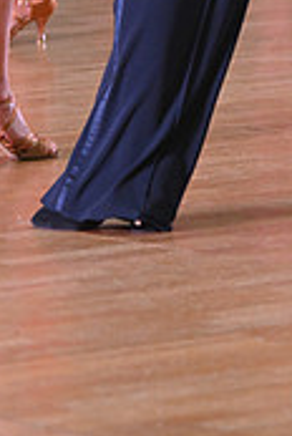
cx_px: 117
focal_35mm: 402
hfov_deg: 3.4
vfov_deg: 5.1
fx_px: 4871
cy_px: -255
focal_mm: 120
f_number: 5
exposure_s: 1/400
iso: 3200
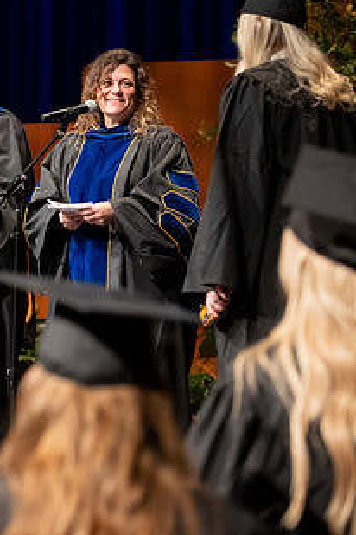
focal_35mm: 192
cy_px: 271
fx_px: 2848
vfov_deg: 10.7
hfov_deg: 7.1
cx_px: -126
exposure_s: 1/160
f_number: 2.8
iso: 3200
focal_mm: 92
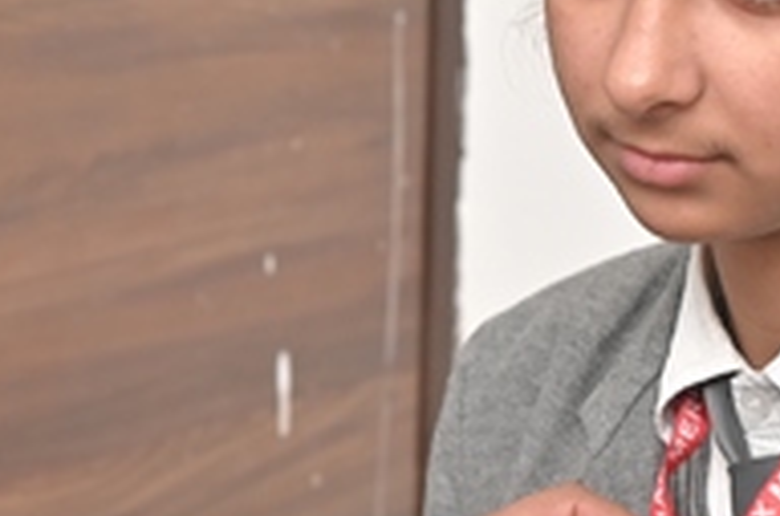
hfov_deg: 10.8
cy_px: 390
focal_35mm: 187
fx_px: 4042
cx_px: -236
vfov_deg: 7.3
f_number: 4
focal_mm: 37
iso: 800
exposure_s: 1/100
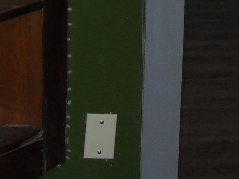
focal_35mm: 148
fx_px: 1022
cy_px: -148
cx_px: 190
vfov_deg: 9.5
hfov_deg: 13.3
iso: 100
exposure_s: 1/45
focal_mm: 6.3
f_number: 2.8
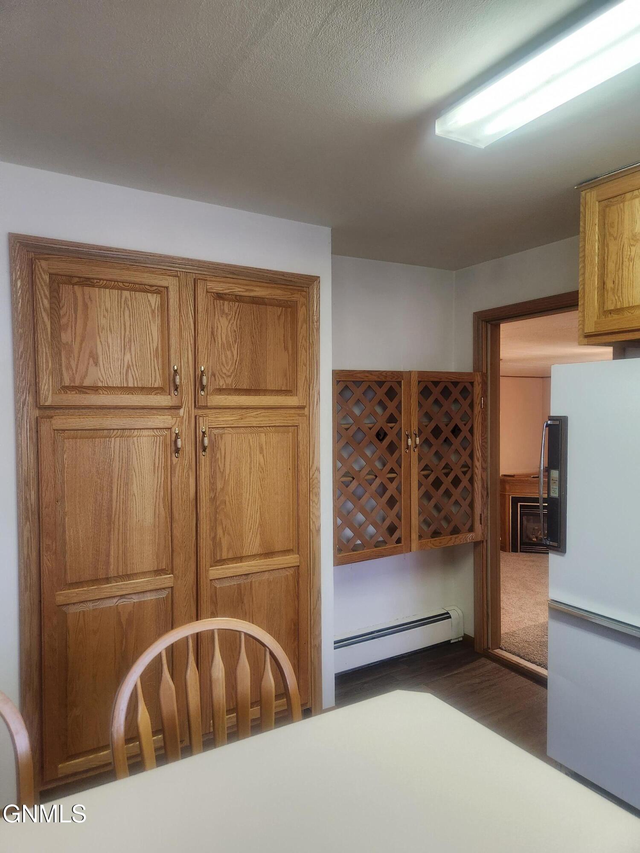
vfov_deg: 73.9
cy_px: 426
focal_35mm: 23
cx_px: 320
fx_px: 567
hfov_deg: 58.9
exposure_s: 1/60
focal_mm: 5.4
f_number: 1.8
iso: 640
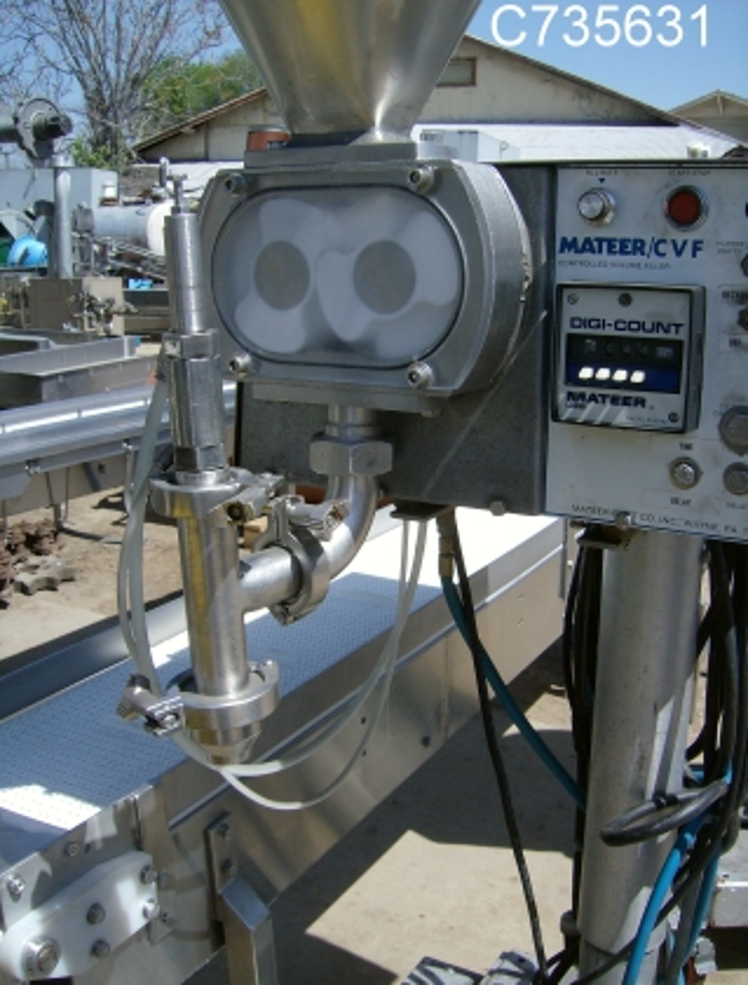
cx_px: 374
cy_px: 492
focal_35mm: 36
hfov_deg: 40.0
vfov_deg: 51.1
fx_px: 1029
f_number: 4.7
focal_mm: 6
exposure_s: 1/682
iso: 100
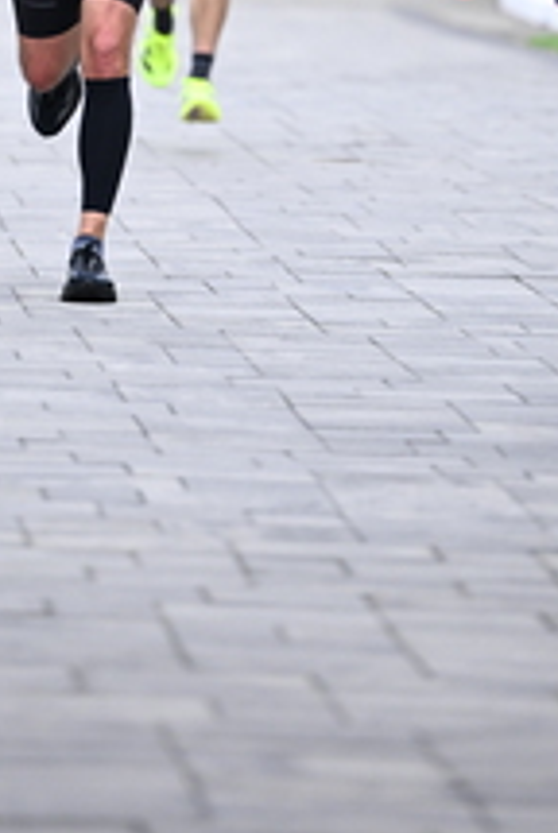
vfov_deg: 4.6
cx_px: 118
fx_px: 10359
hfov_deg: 3.1
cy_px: -229
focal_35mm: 447
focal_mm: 175
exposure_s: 1/1600
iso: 1000
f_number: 2.8
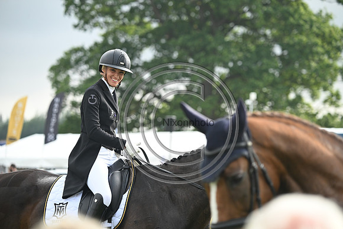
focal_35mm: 185
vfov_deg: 7.4
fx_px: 1763
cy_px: 114
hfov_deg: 11.1
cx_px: 172
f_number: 5
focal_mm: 185
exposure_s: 1/1250
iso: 900
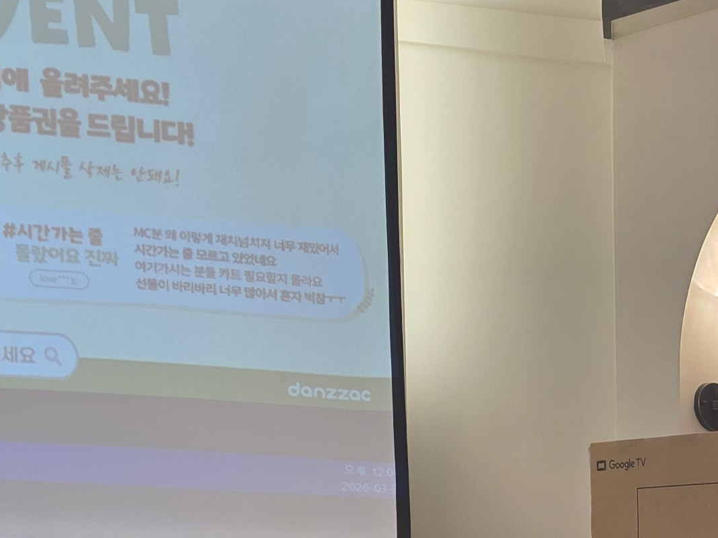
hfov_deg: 19.8
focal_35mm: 86
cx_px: 1069
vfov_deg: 15.3
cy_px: 900
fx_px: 1783
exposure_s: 1/120
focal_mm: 6.3
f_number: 1.7
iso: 100
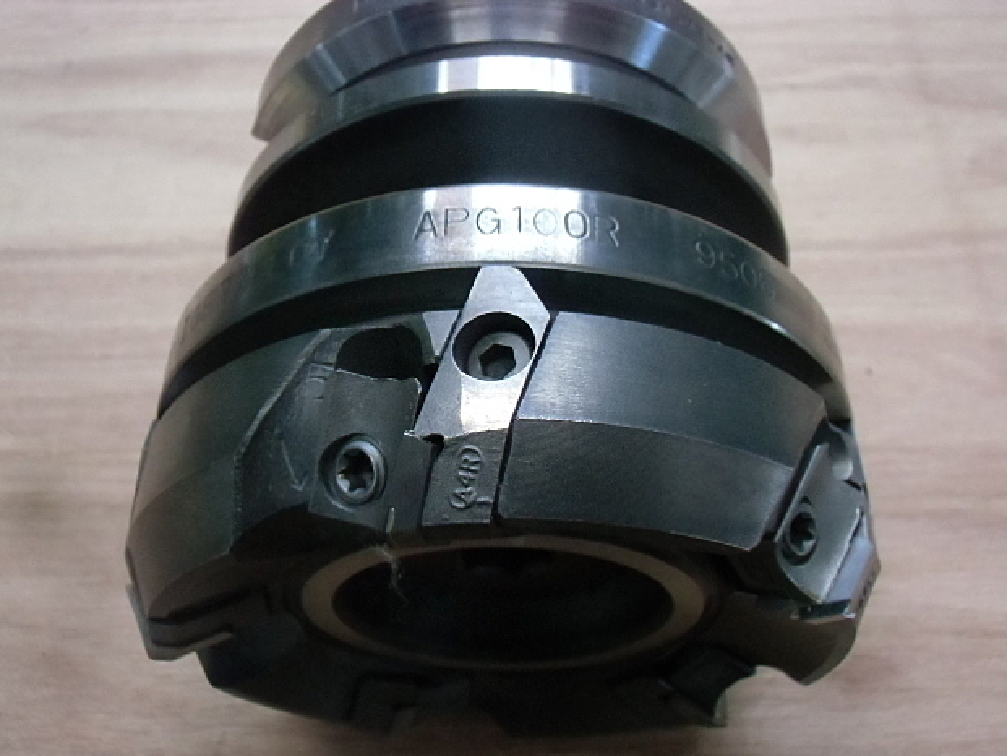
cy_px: 384
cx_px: 499
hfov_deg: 53.9
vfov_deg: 41.8
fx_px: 989
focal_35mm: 34
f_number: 3.7
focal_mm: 5.93
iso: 800
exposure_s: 1/50
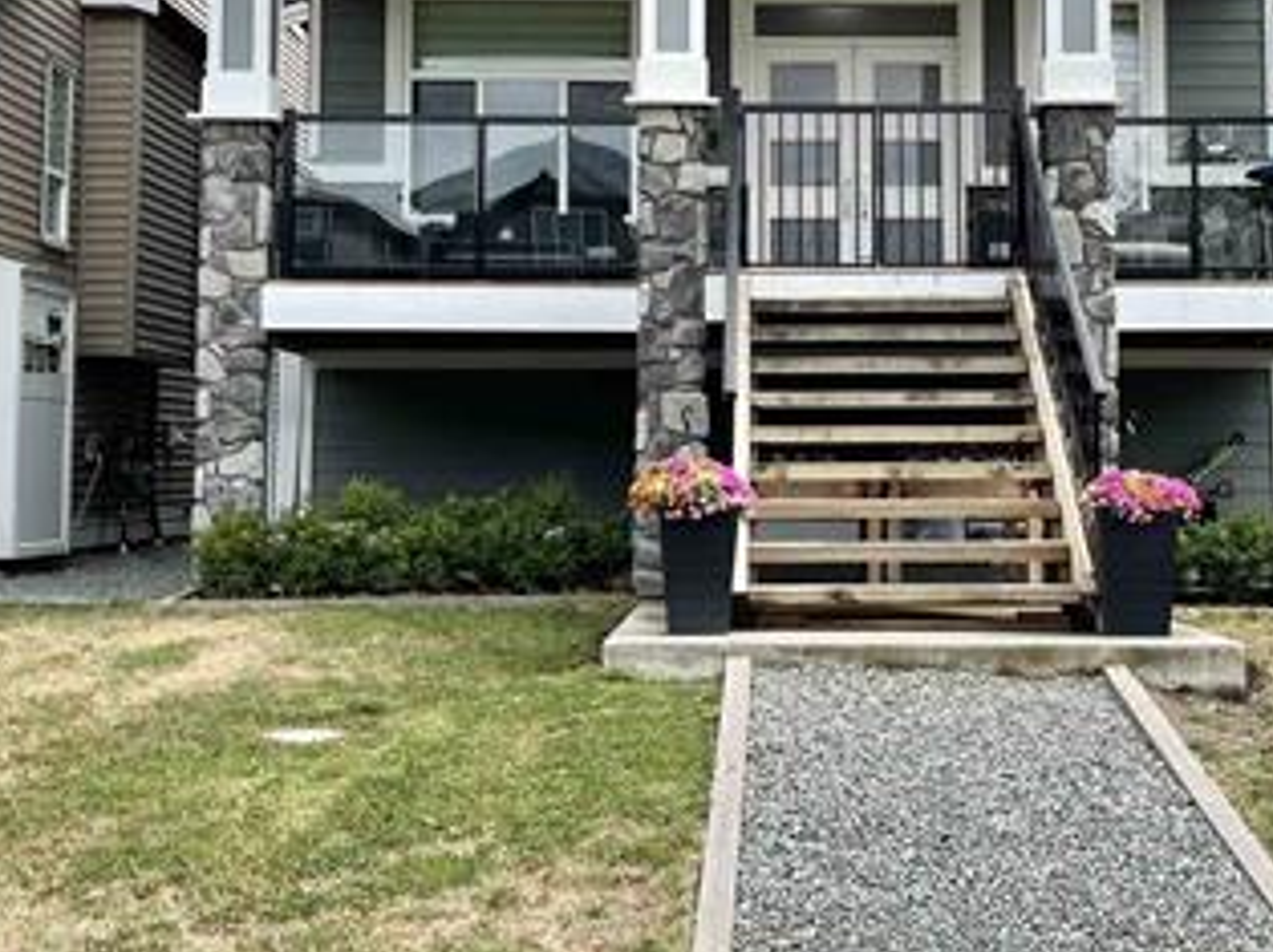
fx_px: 1948
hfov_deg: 36.0
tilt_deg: +5.7
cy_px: 275
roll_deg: +0.6
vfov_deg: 27.2
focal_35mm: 53
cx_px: 799
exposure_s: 1/2012
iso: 32
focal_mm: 5.1
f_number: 1.6
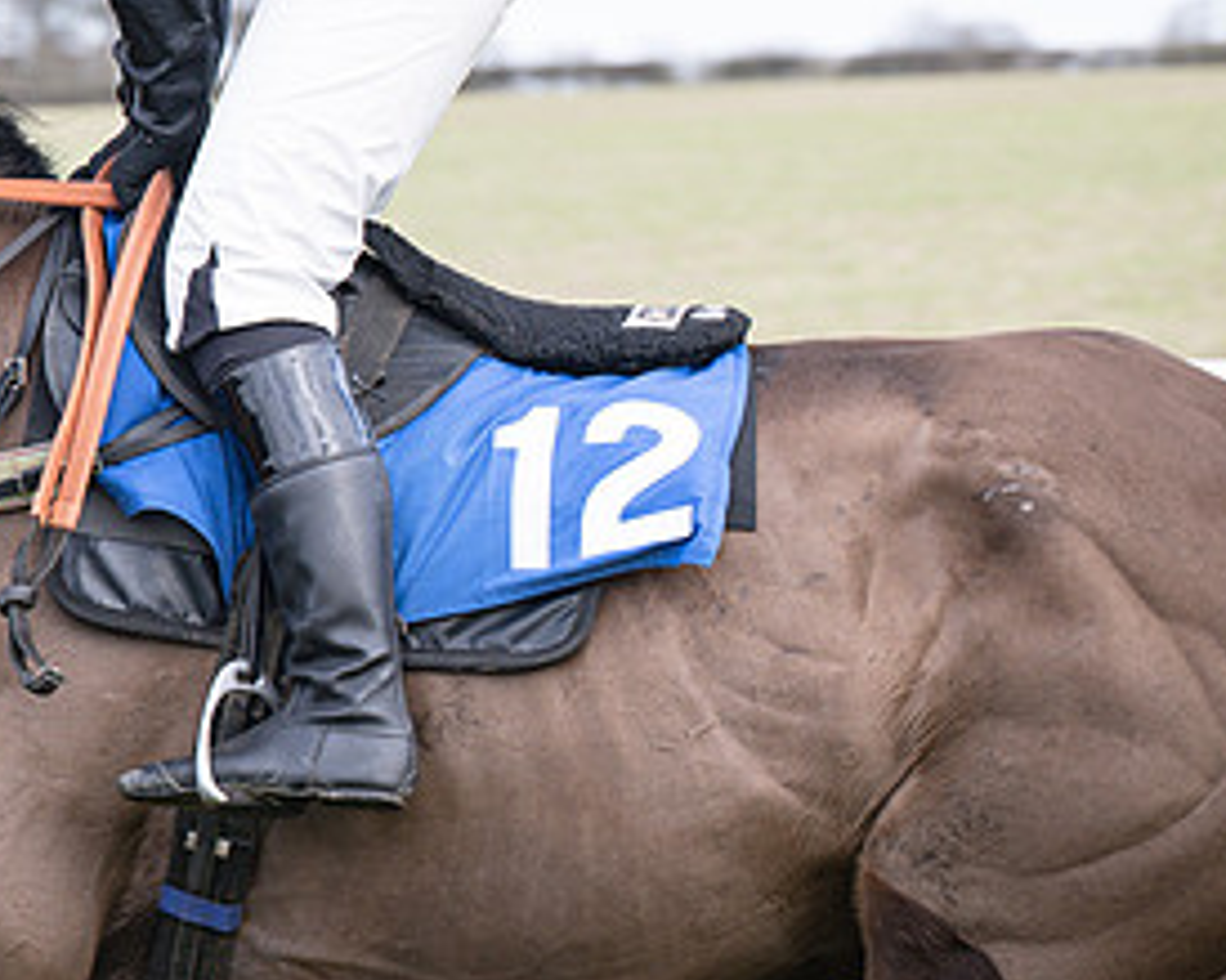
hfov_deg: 8.0
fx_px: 8814
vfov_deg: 6.4
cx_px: 369
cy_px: 143
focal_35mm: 243
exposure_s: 1/400
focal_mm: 70
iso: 200
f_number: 4
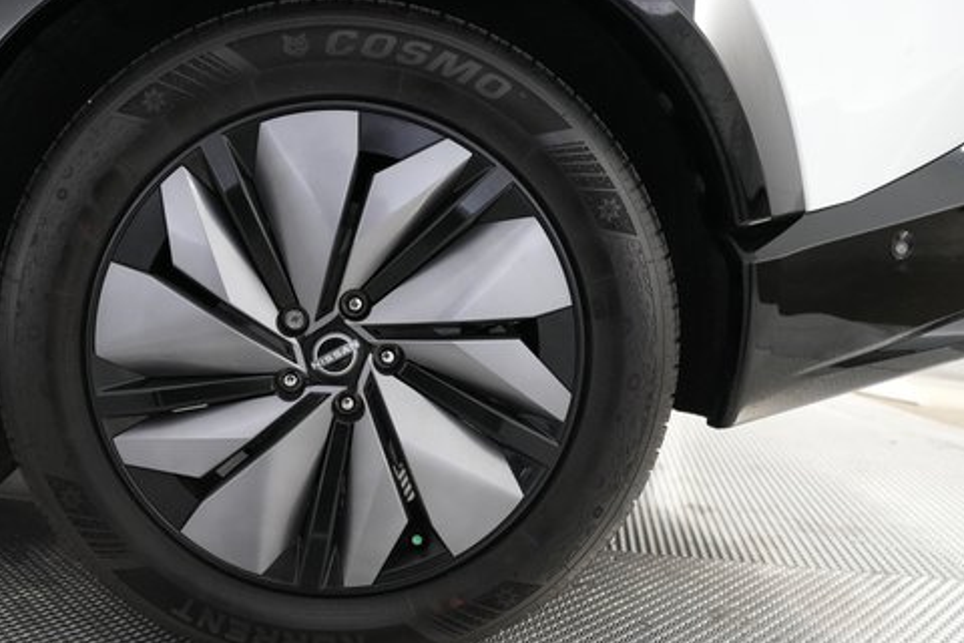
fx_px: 857
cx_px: 337
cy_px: 352
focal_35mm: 32
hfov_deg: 57.7
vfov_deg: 41.1
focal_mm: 24
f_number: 2.8
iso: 5000
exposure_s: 1/160
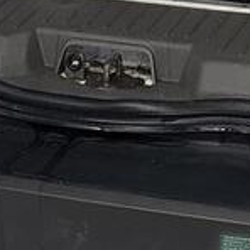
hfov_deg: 7.8
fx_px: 1830
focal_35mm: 224
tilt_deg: -7.4
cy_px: -427
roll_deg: +1.6
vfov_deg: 7.2
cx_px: 111
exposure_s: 1/100
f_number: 1.6
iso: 80
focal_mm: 5.96
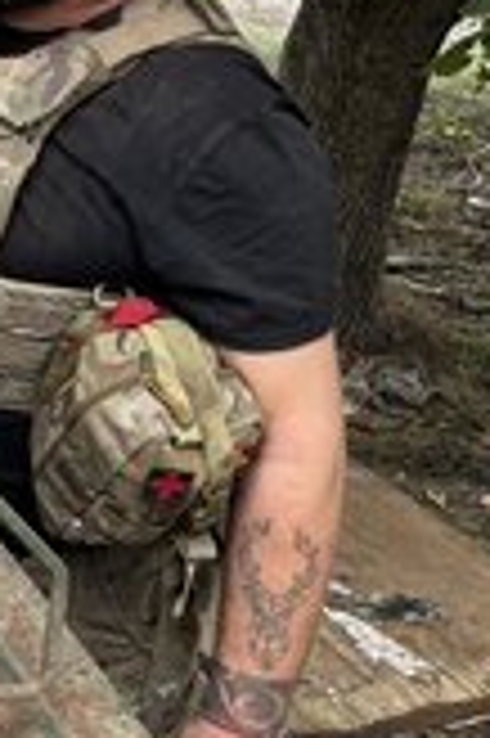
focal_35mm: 61
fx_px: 1248
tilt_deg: -15.7
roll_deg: +0.3
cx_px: -351
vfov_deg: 32.3
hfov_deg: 18.3
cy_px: 180
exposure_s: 1/166
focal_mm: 6.86
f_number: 1.78
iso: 80
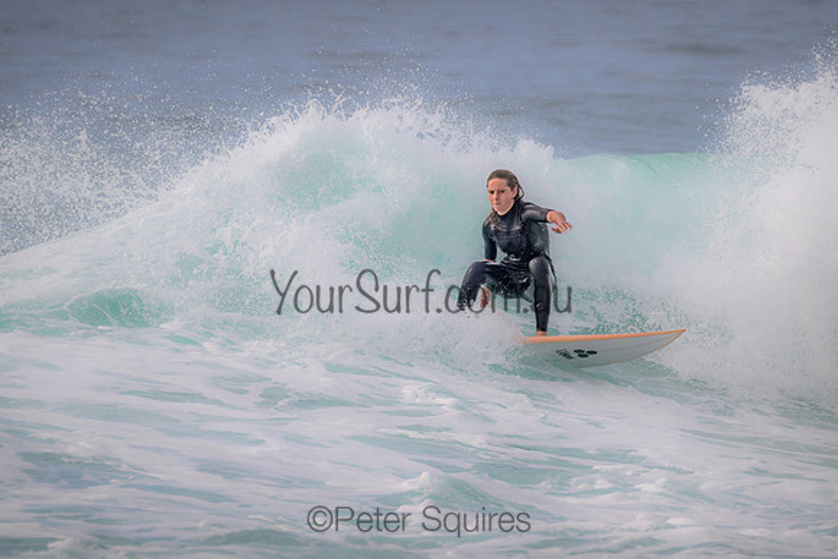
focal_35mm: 725
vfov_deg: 1.9
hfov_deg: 2.8
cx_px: 460
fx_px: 16872
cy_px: 252
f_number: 11
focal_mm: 660
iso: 1100
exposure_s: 1/2000
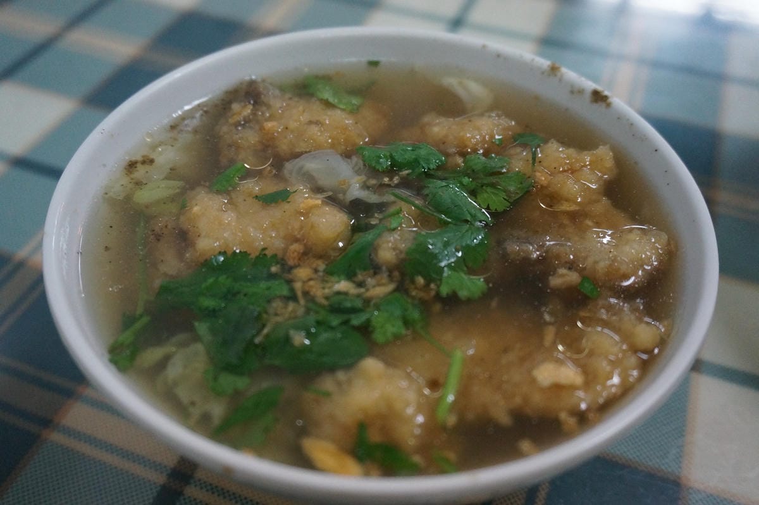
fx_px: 758
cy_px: 252
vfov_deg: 36.8
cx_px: 380
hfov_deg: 53.2
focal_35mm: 36
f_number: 4.5
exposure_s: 1/160
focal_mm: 24
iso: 2500
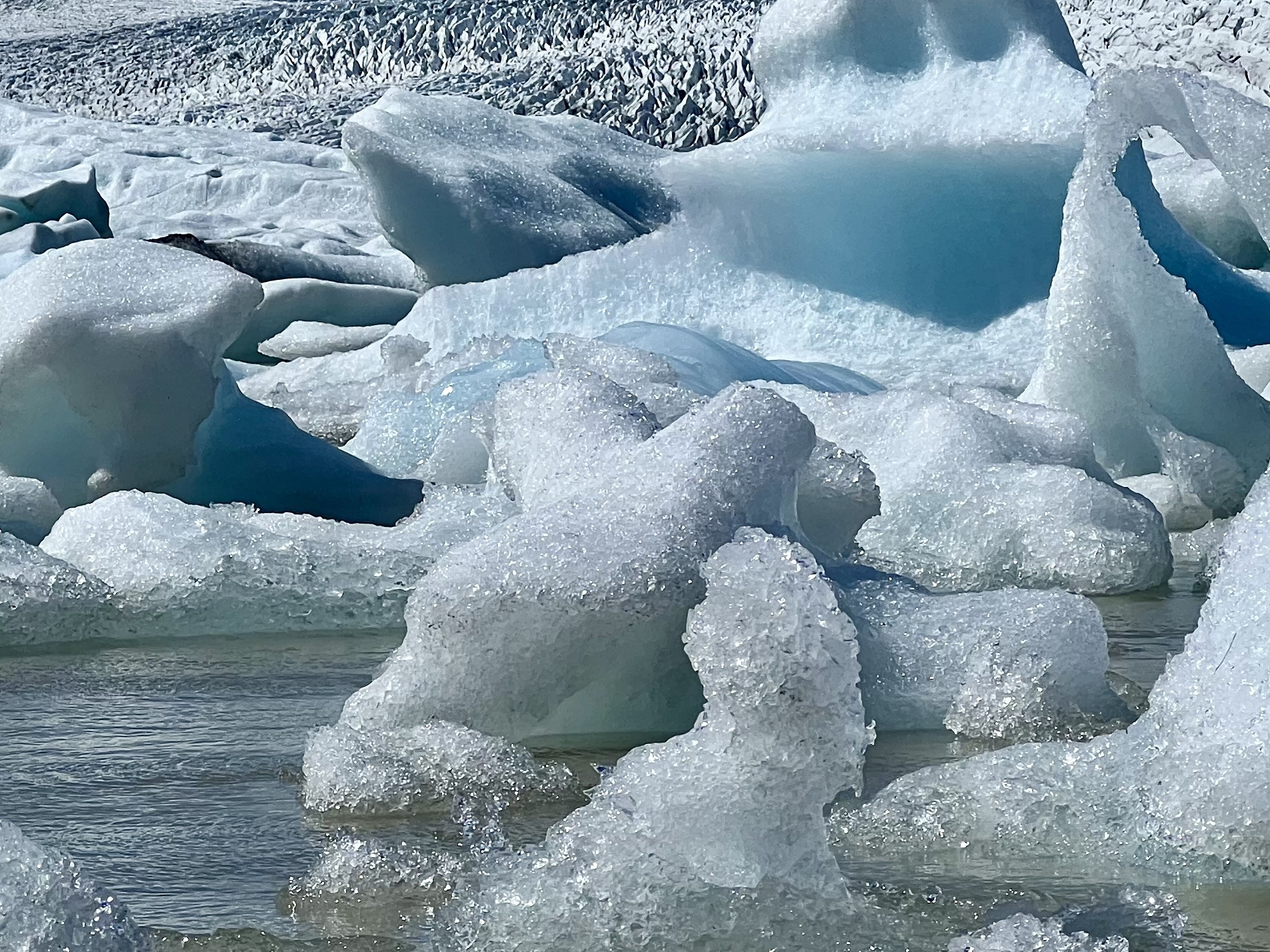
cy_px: 137
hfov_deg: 12.1
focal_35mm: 163
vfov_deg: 9.1
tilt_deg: -1.1
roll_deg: -0.6
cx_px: 489
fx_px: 5981
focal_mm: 9
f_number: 2.8
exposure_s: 1/2801
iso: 32
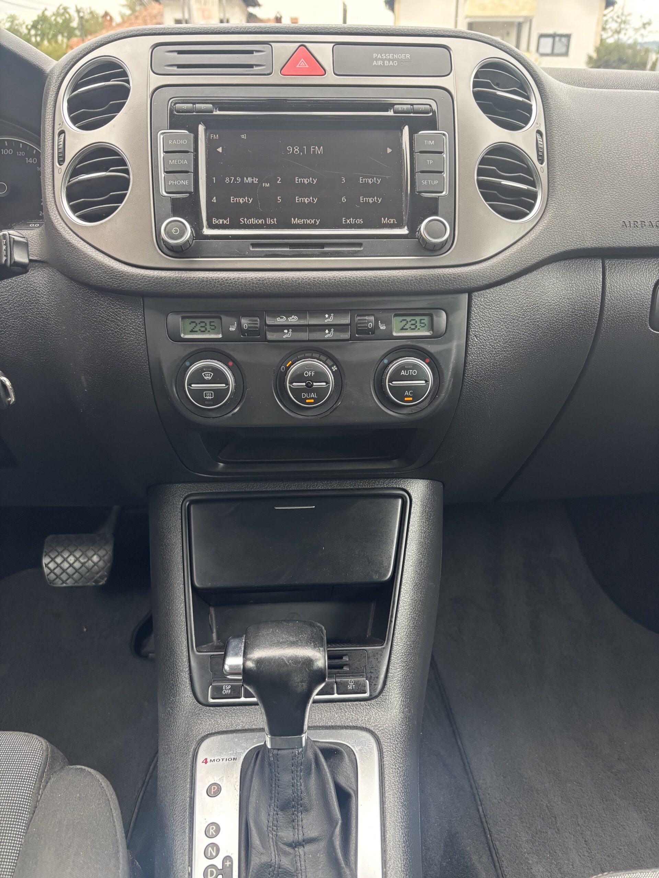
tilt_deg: -28.2
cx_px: 330
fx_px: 660
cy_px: 439
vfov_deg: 67.3
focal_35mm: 26
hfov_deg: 53.1
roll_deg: +0.0
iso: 125
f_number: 1.6
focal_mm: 5.96
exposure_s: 1/116
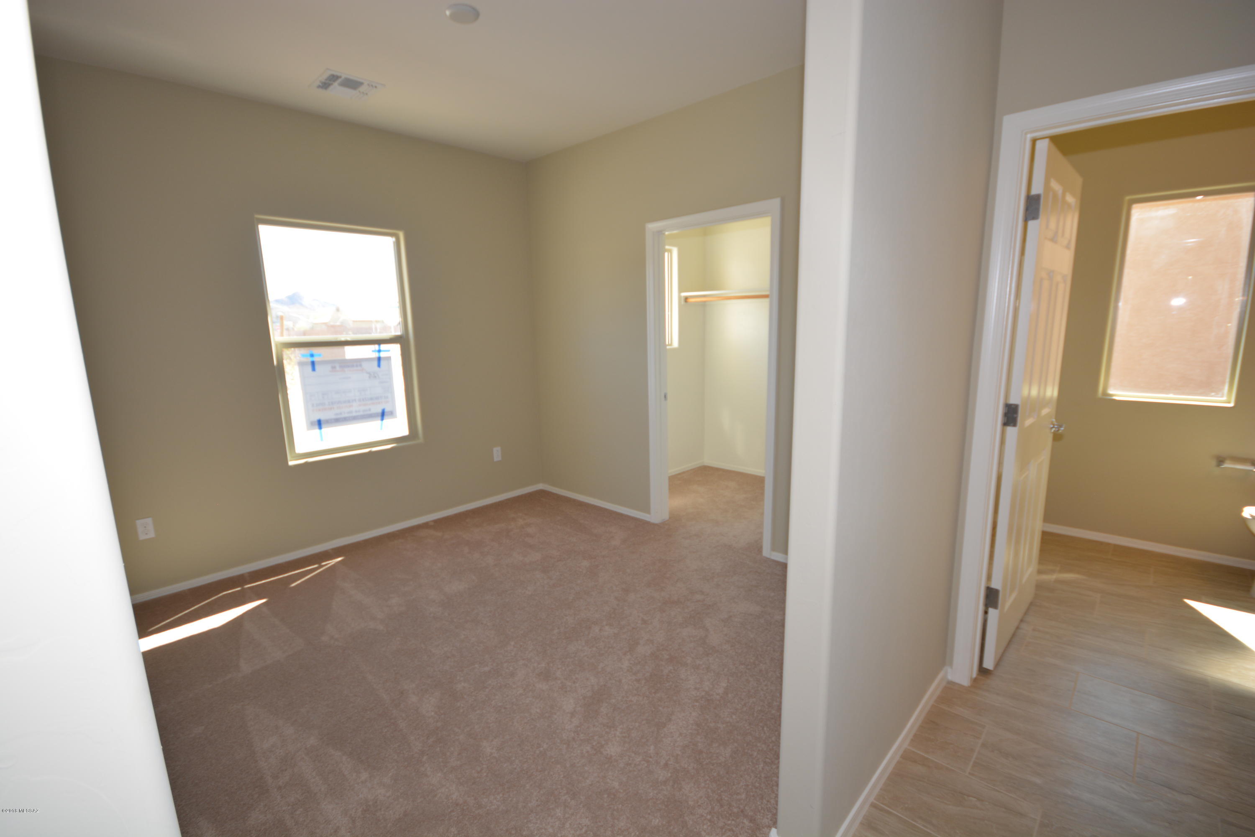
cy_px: 418
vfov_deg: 77.3
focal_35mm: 15
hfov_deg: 100.4
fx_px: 523
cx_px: 628
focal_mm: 10
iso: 200
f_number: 4
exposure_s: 1/60
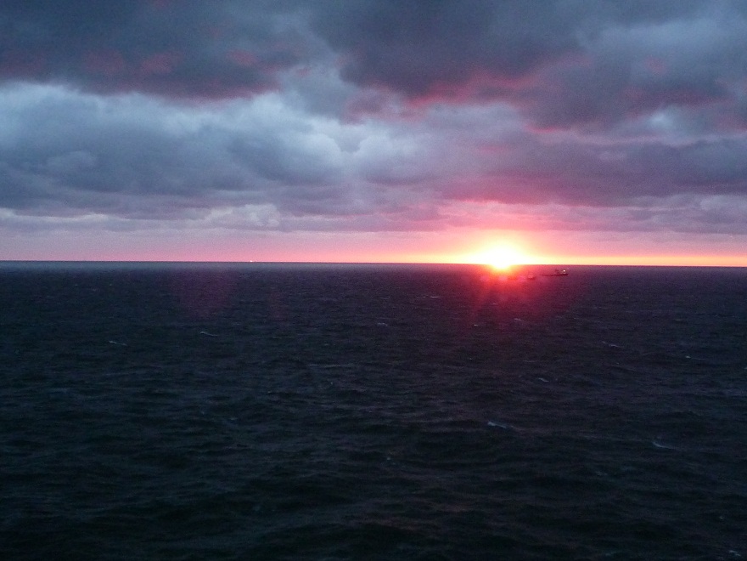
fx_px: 1014
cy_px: 280
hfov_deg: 40.4
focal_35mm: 47
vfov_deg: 30.9
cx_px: 374
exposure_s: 1/30
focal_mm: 5.8
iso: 400
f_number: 3.6
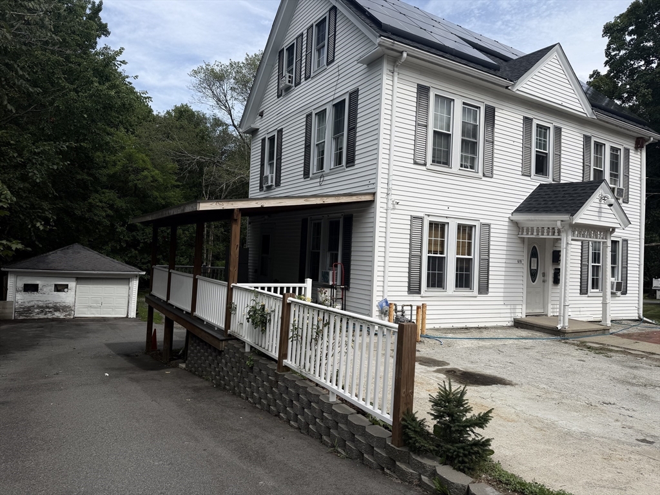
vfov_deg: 56.8
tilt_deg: +0.4
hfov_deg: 71.6
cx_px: 330
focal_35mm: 24
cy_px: 248
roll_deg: -1.4
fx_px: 458
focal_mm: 6.76
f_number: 1.78
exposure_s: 1/4405
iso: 80
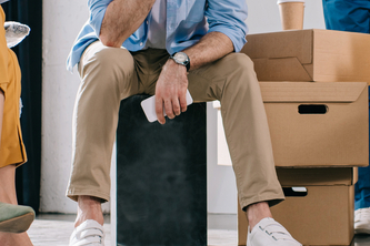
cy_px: 114
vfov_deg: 13.0
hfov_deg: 19.4
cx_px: 239
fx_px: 1079
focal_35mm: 105
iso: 160
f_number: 3.5
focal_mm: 35
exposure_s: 1/200
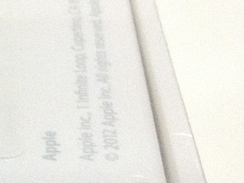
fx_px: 993
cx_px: -192
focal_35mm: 141
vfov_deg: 10.4
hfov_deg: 12.8
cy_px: 197
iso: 160
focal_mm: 3.3
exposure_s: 1/25
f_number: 2.4
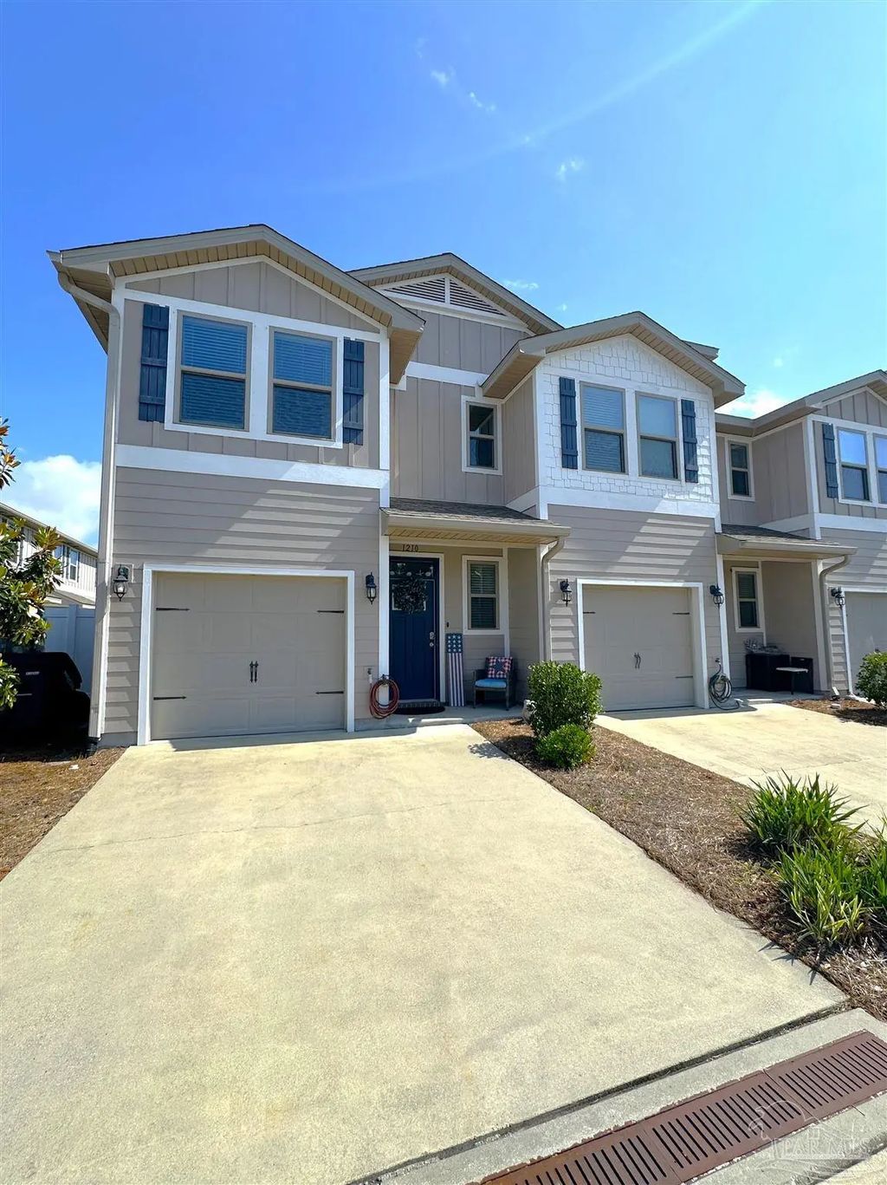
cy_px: 592
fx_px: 479
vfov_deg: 102.1
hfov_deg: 85.6
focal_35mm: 14
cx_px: 444
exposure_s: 1/1916
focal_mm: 2.22
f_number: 2.2
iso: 50
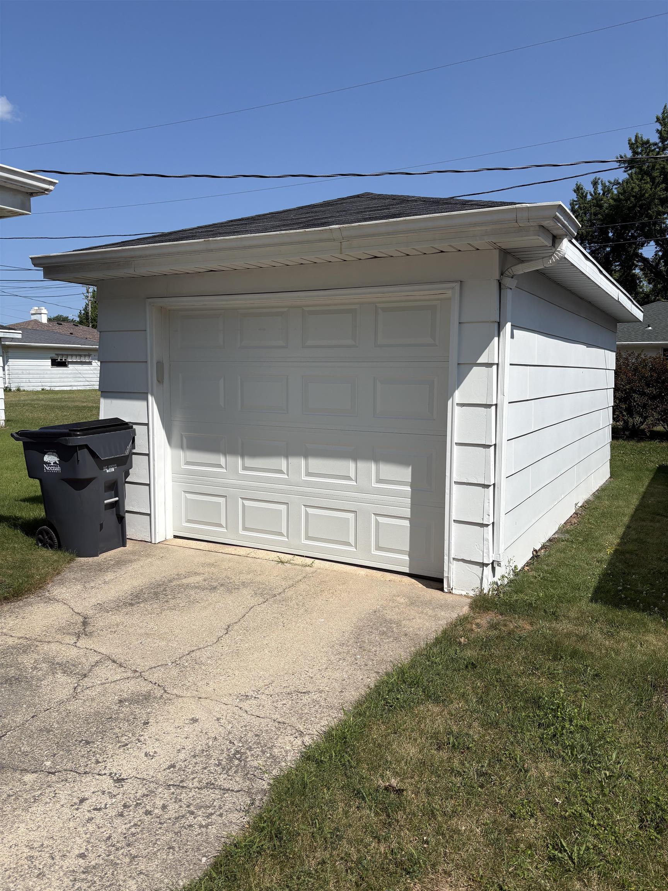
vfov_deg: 67.3
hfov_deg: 53.1
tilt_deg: -5.5
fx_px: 669
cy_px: 446
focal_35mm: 26
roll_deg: -0.6
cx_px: 334
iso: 50
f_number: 1.6
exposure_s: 1/5814
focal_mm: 5.96
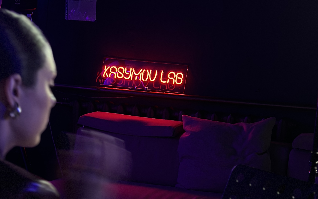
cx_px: 126
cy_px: 183
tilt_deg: -11.5
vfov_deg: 14.7
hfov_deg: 23.5
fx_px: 763
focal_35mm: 88
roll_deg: -3.1
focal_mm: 6.86
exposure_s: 1/40
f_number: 1.78
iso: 400
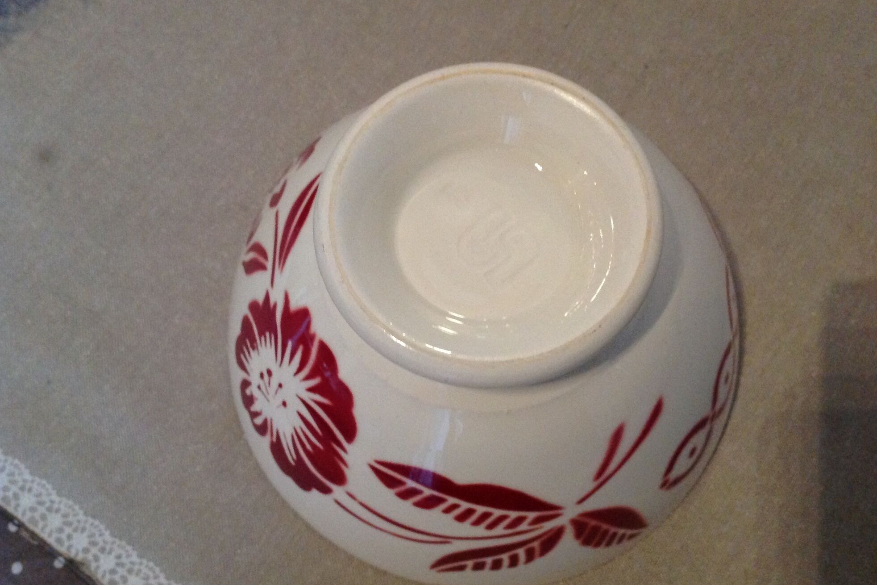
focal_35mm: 37
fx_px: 901
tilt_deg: -74.1
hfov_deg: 51.9
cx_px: 440
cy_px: 322
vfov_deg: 35.9
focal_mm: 4.28
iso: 320
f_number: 2.4
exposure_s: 1/17
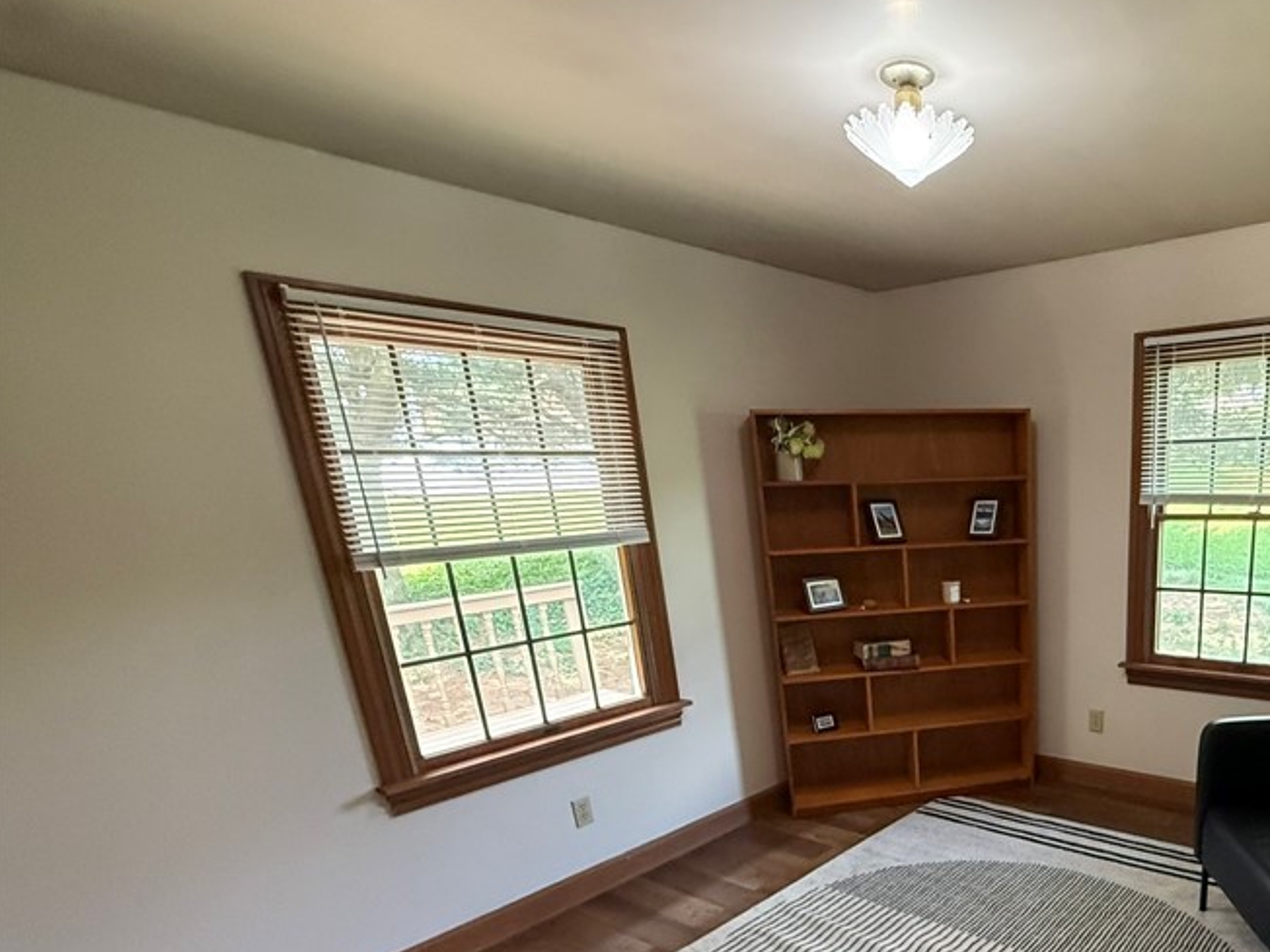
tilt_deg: -17.2
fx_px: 807
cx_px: 990
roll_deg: +1.8
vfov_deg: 57.8
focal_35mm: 22
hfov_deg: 70.0
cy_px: 720
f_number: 2.2
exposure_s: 1/120
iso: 640
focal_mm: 2.22
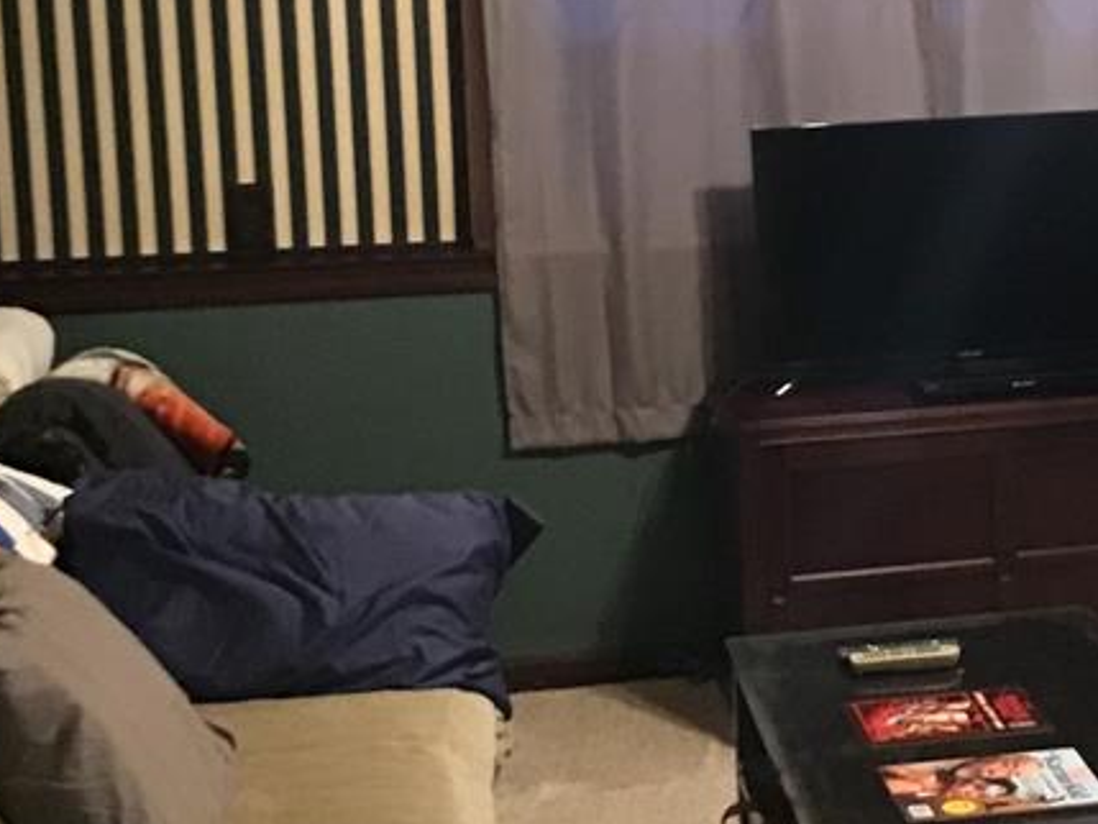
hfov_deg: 25.8
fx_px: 2348
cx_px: 903
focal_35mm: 74
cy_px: 274
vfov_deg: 19.8
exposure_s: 1/15
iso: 400
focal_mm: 3.3
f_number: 2.4
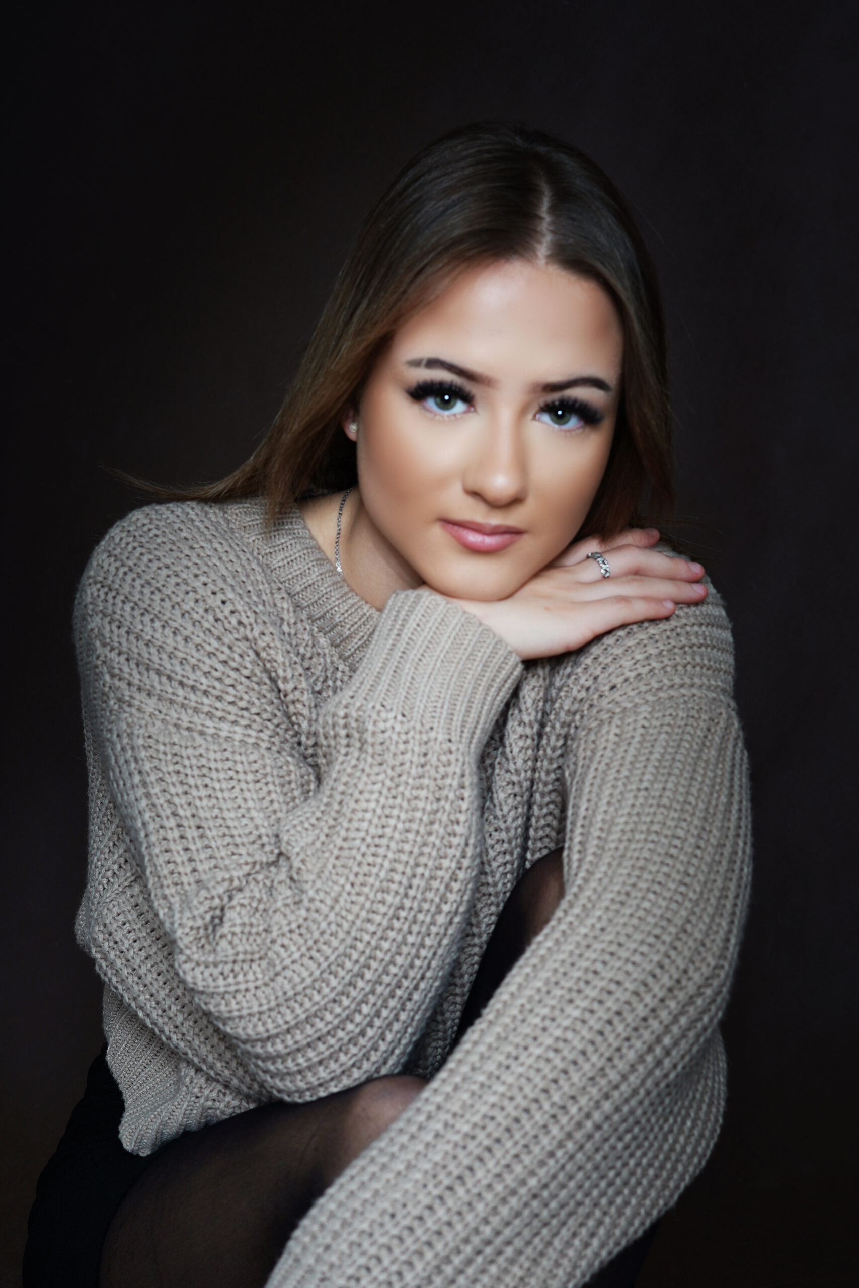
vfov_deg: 39.6
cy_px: 644
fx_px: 1789
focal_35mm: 50
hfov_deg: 27.0
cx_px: 430
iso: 125
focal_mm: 50
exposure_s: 1/125
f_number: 5.6
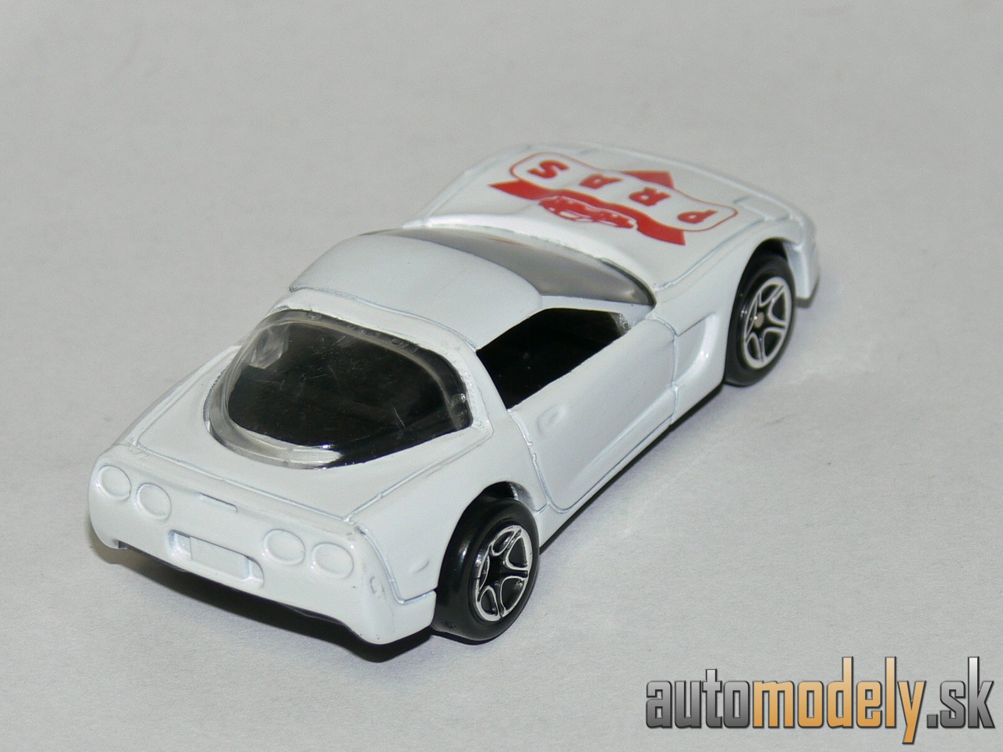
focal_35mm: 176
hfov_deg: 11.2
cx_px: 502
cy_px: 376
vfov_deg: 8.4
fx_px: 5100
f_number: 4
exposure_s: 1/40
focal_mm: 23.4
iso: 80
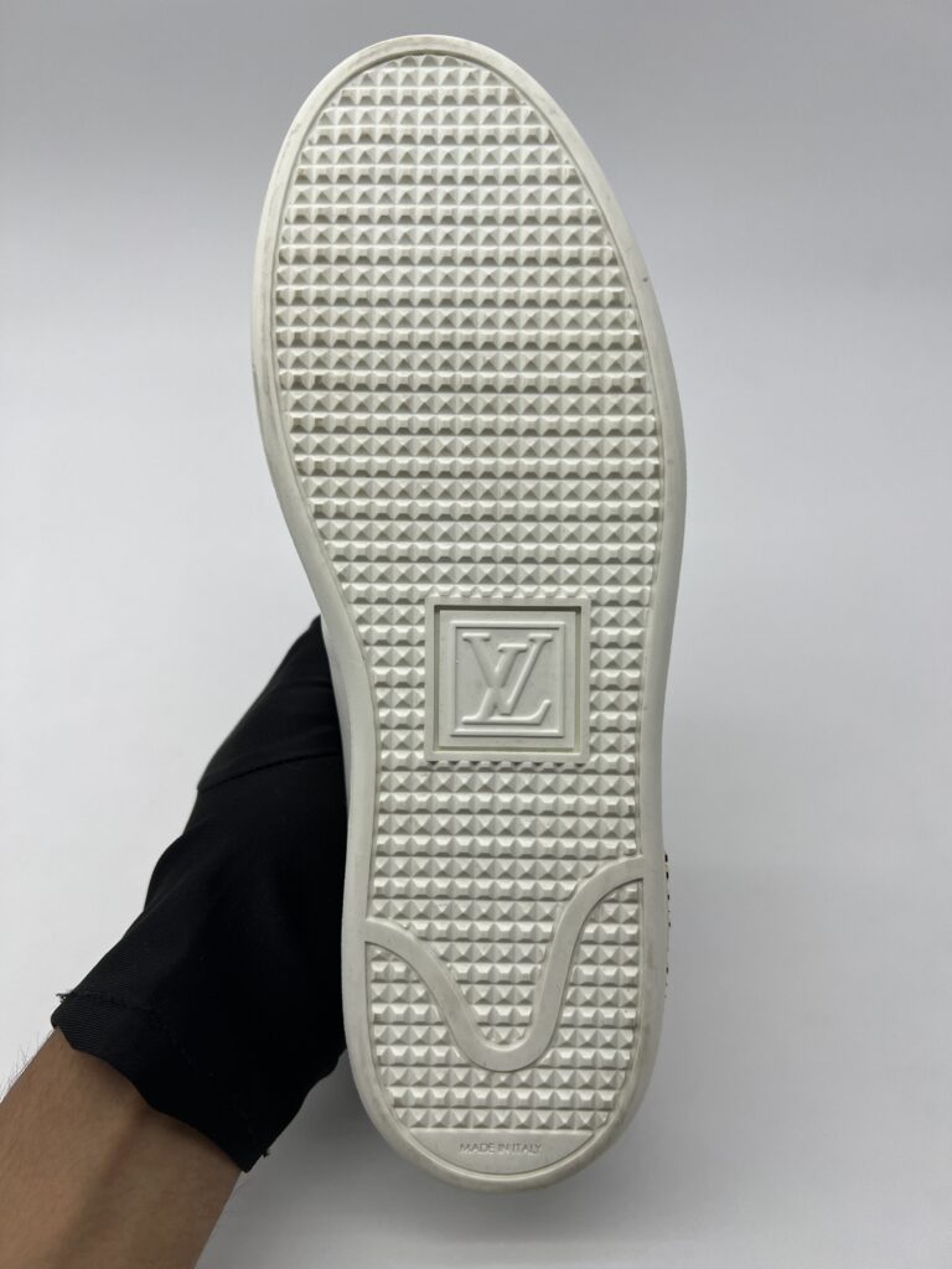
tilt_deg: -41.5
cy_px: 634
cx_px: 476
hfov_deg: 53.1
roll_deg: +3.7
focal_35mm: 26
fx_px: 953
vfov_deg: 67.3
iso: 50
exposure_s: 1/377
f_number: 1.5
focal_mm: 5.7
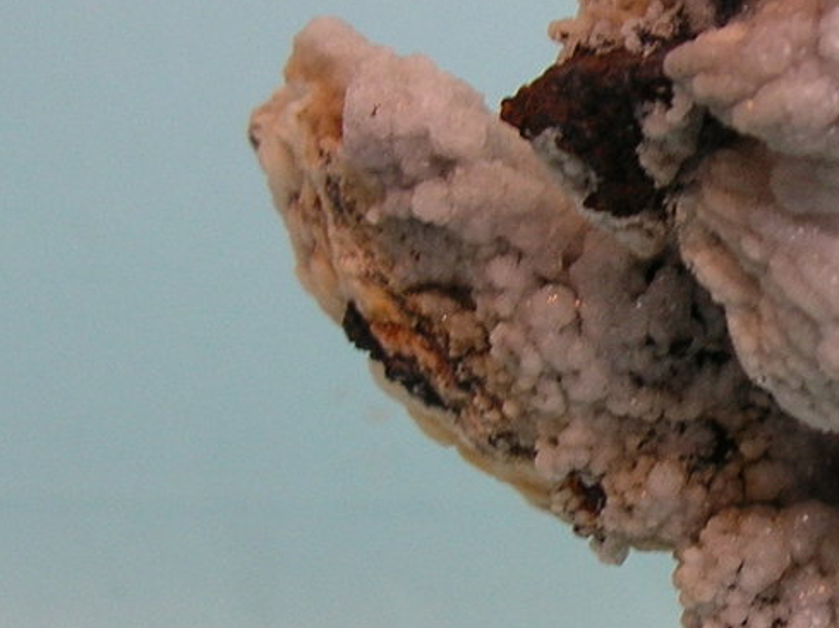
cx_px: 1014
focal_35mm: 121
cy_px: 483
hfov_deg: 15.7
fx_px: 2931
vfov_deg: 12.2
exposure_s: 1/12.4
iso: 50
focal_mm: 6.2
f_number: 2.7
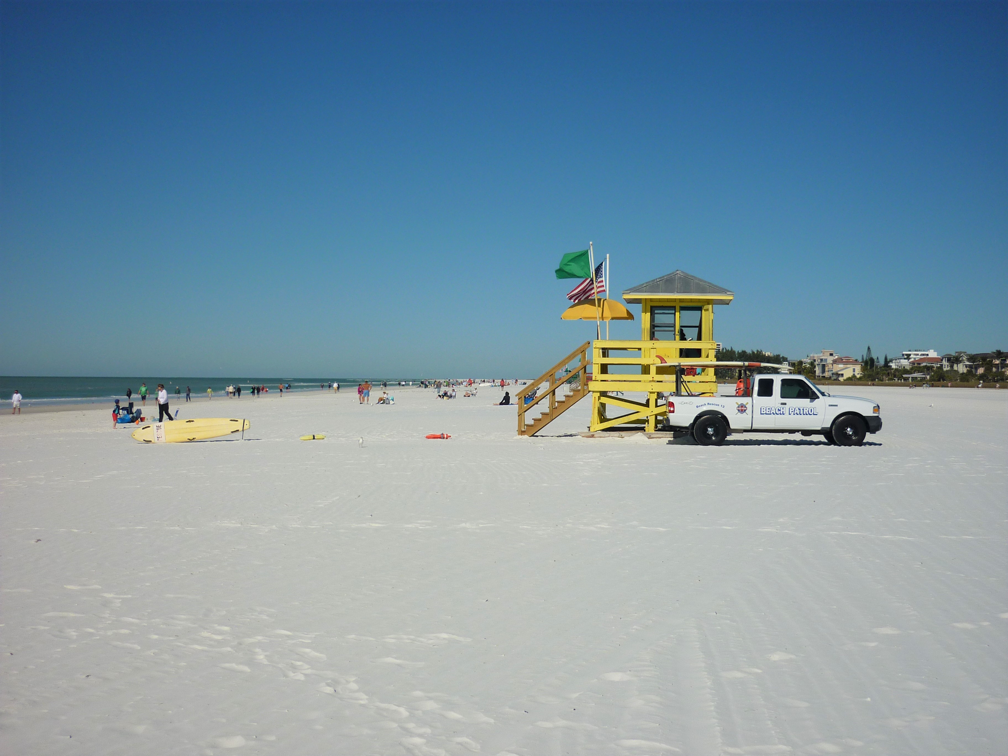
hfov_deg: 42.1
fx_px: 1310
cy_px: 378
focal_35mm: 45
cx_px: 504
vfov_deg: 32.2
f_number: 9
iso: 80
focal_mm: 7.4
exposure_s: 1/640
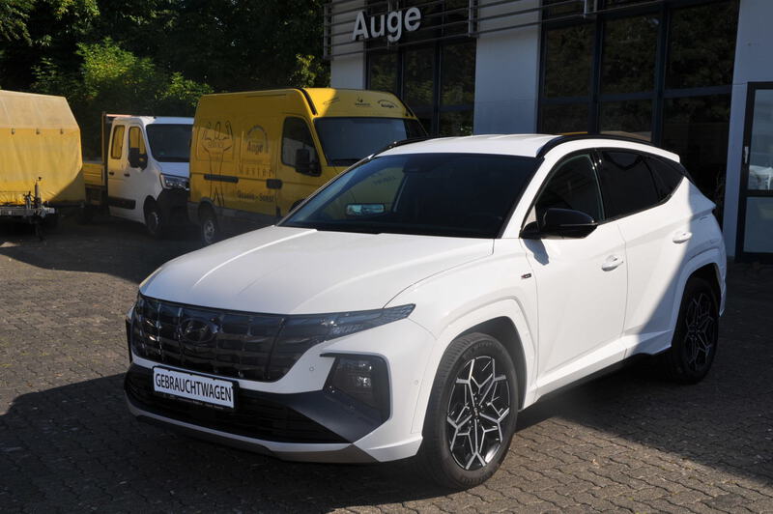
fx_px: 965
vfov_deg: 29.8
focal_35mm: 45
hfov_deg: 43.6
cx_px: 386
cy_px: 257
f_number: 16
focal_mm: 30
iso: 200
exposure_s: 1/200
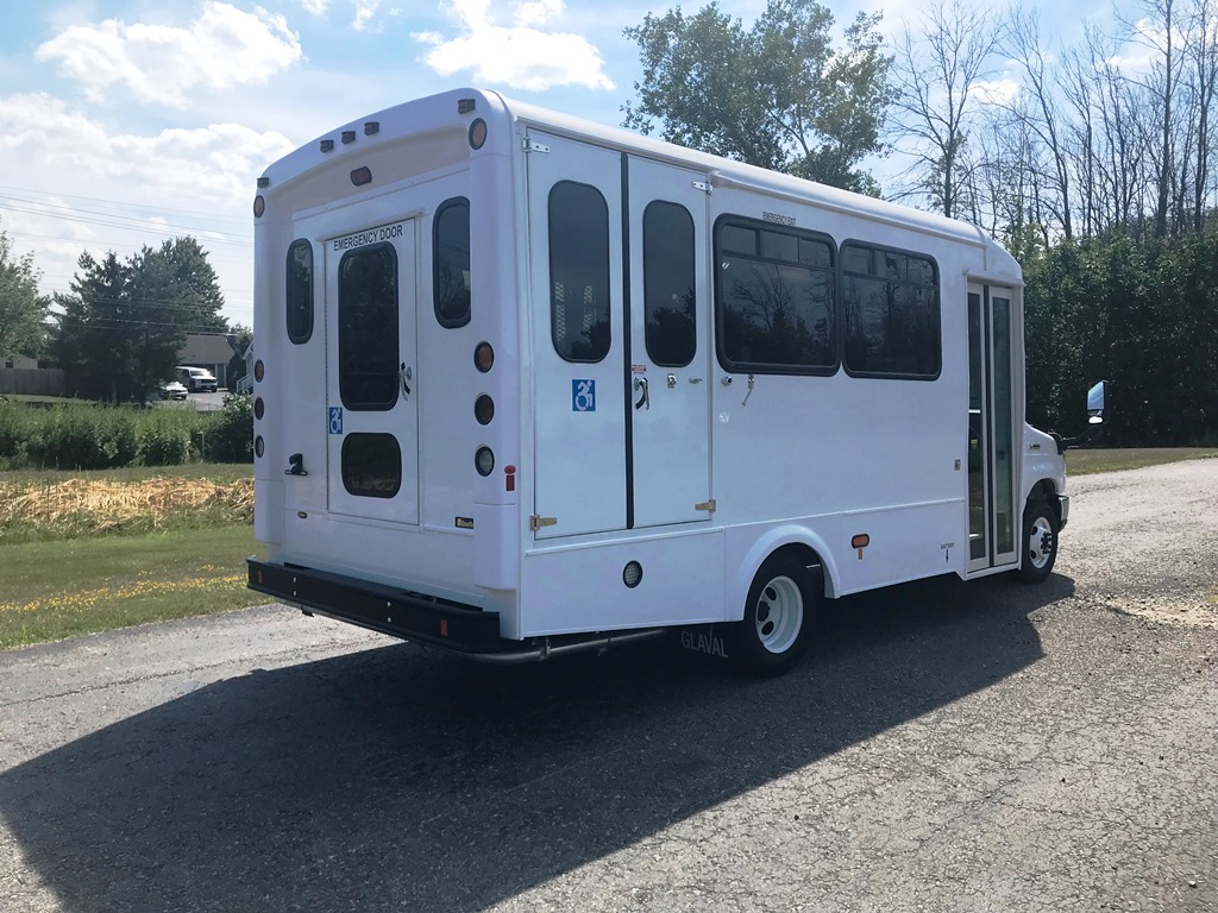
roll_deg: -0.5
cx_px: 609
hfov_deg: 63.4
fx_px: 985
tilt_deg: -1.8
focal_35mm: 28
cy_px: 456
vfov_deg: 49.7
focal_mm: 3.99
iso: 20
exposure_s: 1/2519
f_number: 1.8
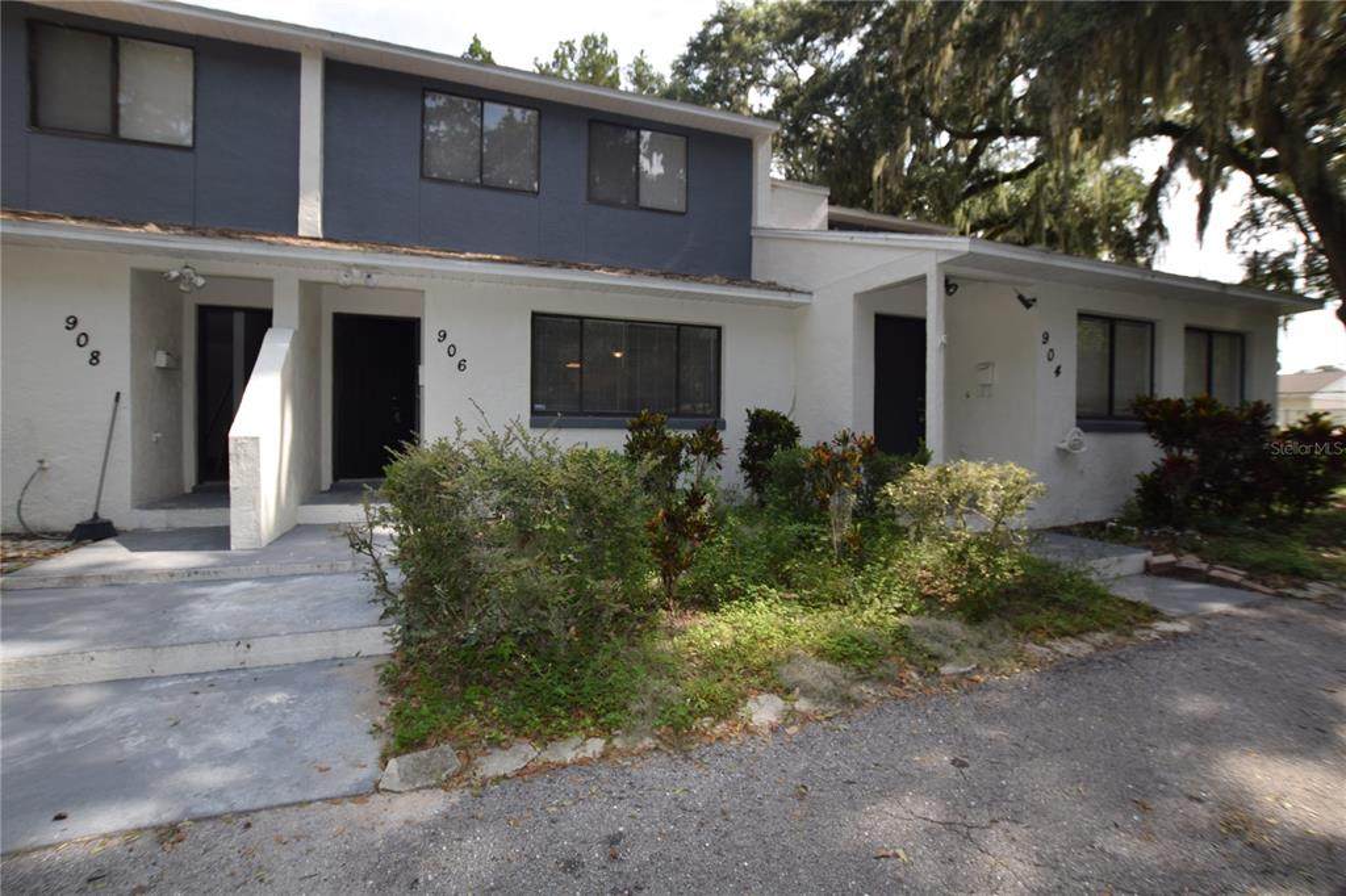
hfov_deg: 100.4
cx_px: 673
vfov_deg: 77.3
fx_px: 561
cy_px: 448
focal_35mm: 15
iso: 100
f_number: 6.3
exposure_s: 1/160
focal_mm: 10
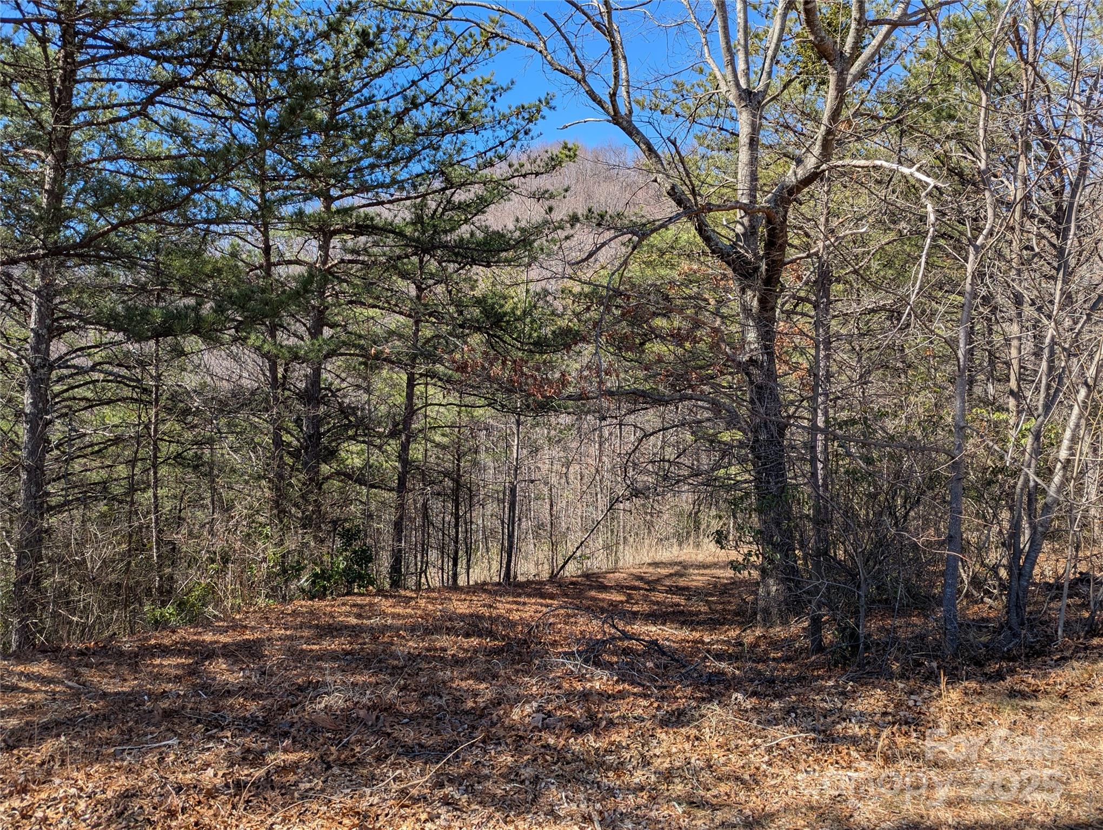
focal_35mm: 24
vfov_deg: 56.9
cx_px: 552
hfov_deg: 71.5
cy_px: 415
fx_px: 766
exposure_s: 1/884
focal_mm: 6.81
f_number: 1.85
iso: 42
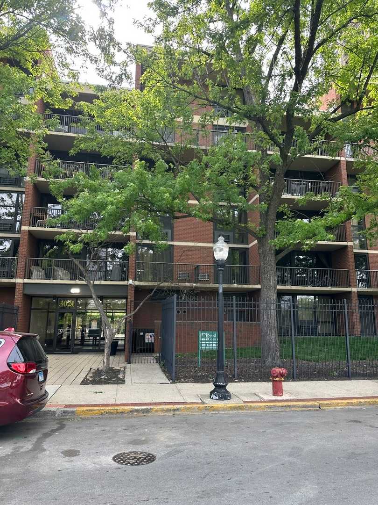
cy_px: 252
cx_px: 189
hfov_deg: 56.8
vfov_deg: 71.6
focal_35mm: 24
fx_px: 349
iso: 80
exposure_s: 1/561
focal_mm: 6.86
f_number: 1.78
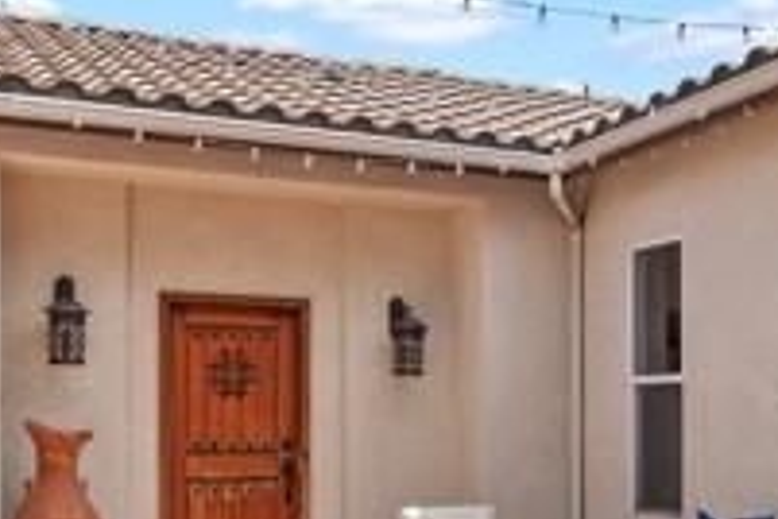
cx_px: 464
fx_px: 1102
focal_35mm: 51
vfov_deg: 25.8
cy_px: 447
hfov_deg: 38.7
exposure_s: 1/400
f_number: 9
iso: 640
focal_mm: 11
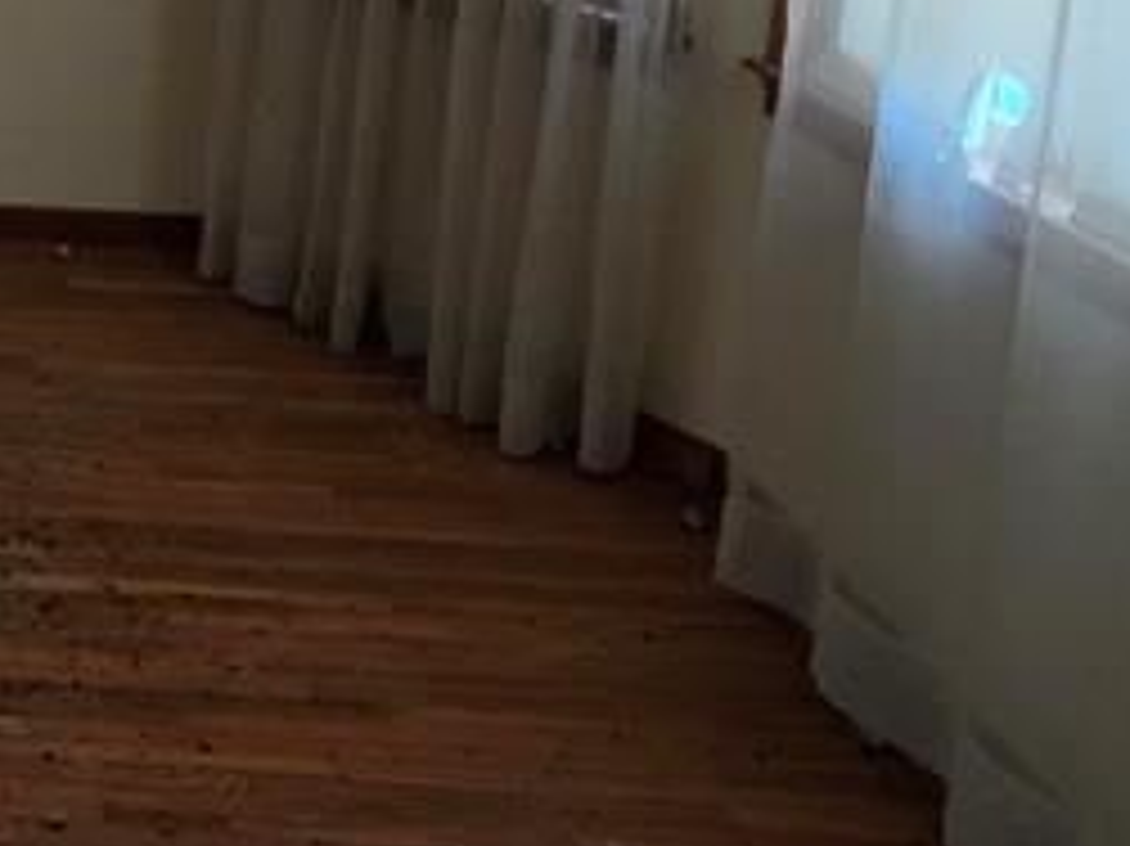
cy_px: -90
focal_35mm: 53
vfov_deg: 25.5
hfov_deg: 29.8
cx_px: -293
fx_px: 1729
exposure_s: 1/60
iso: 500
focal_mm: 2.2
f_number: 1.9
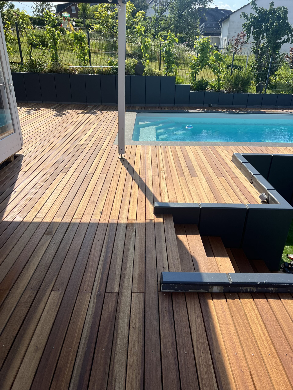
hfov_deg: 53.1
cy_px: 195
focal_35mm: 26
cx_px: 146
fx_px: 293
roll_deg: -2.0
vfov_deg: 67.3
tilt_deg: -26.8
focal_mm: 5.7
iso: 50
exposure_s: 1/4274
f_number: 1.5
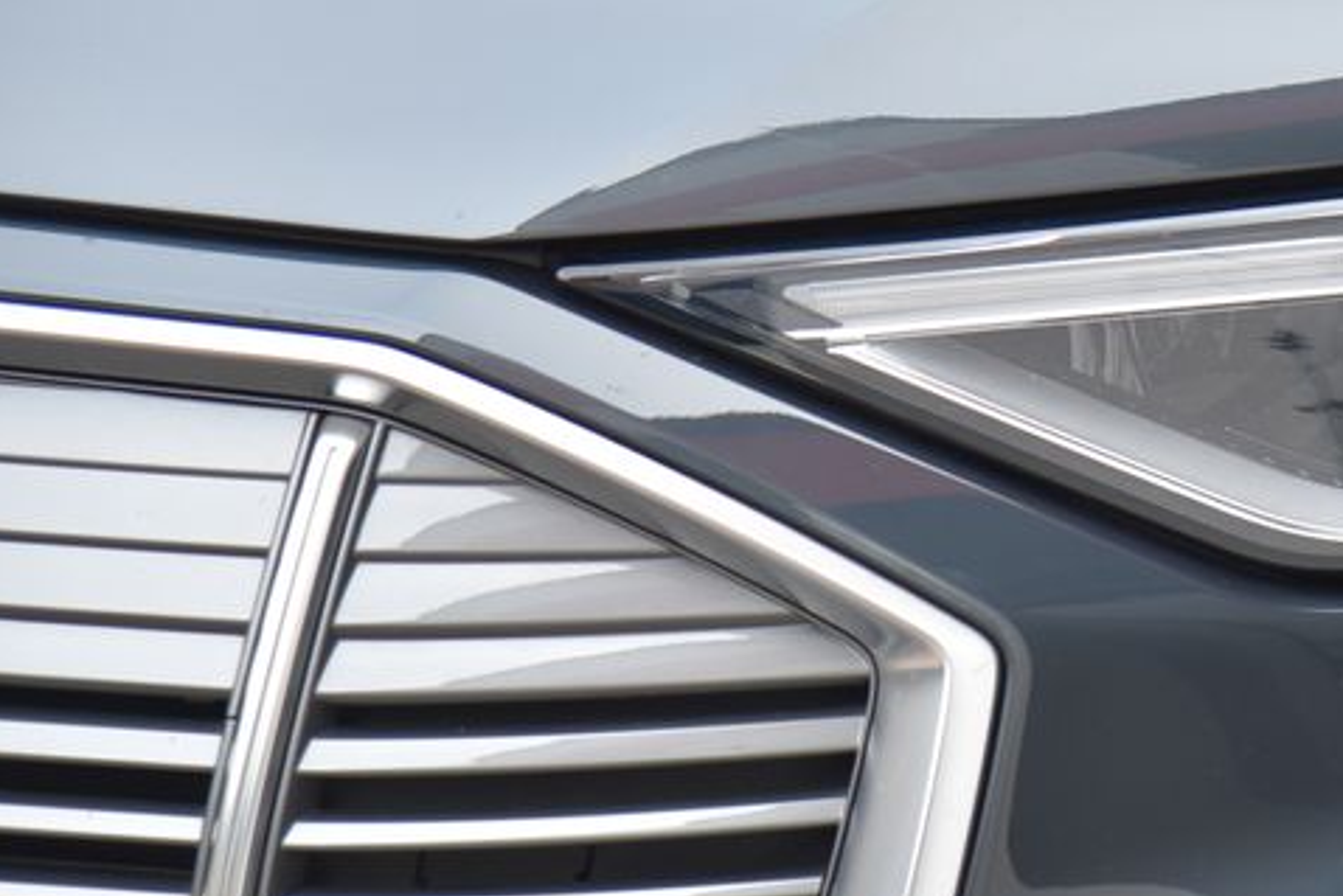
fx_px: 9590
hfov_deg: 8.0
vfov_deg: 5.3
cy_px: 281
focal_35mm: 257
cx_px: 1405
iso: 500
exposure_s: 1/80
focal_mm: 120
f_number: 4.5
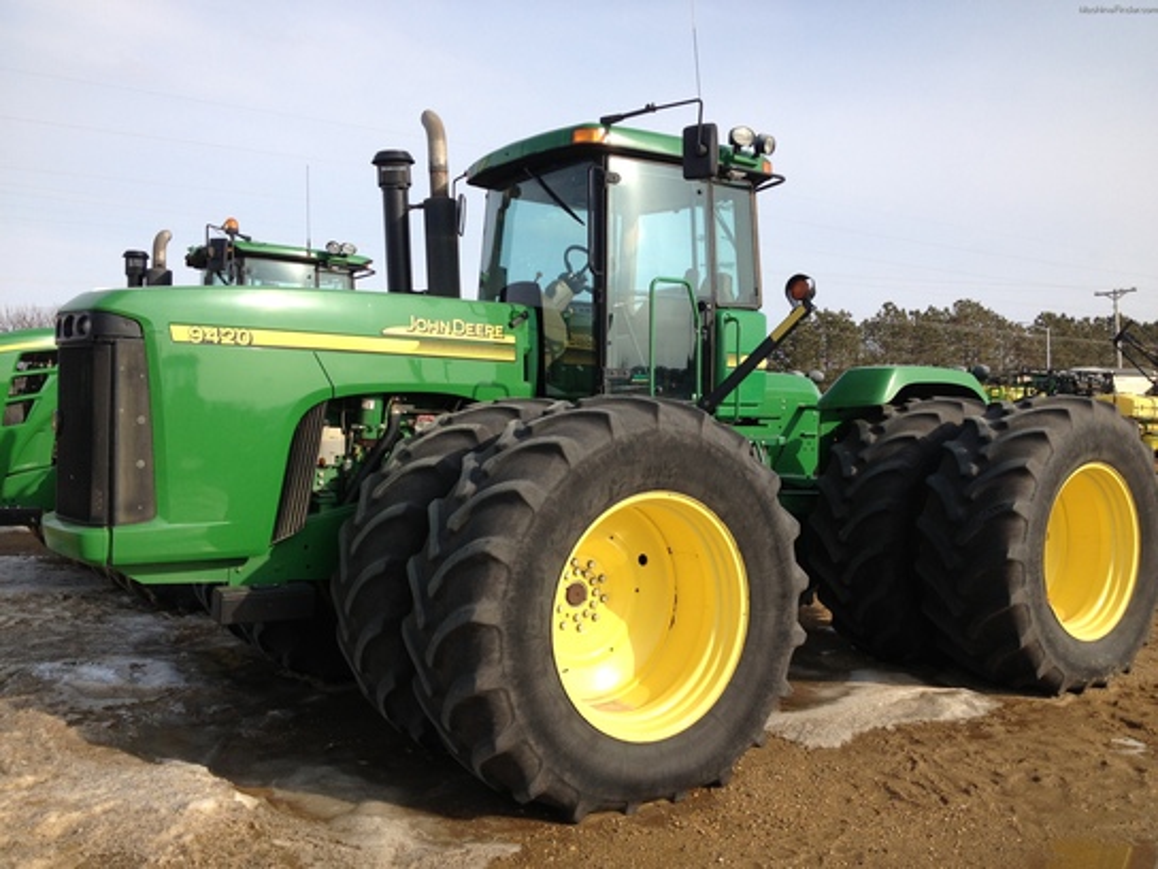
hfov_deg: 52.6
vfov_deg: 40.7
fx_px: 1171
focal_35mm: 35
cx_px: 579
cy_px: 434
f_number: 2.4
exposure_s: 1/1453
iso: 50
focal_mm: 4.28
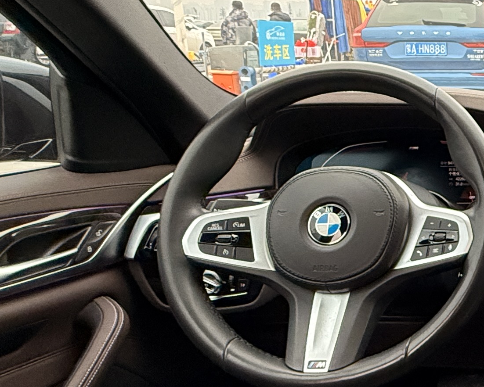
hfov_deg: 28.1
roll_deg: -0.9
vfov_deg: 30.2
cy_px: 171
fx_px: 716
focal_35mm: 50
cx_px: 682
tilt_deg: -11.1
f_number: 2.2
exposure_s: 1/122
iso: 320
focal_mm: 2.22
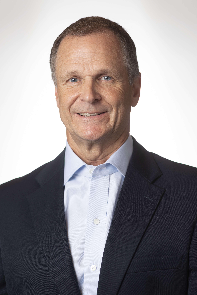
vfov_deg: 12.1
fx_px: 1394
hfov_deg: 8.1
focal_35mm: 170
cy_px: 148
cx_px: 98
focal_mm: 170
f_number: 5.6
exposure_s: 1/160
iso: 125
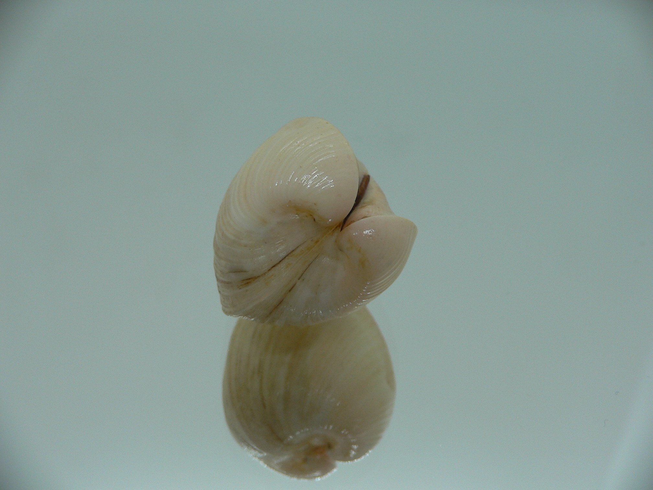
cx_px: 326
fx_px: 660
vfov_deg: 40.7
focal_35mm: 35
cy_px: 245
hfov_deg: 52.6
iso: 80
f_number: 2.8
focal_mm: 4.6
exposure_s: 1/60
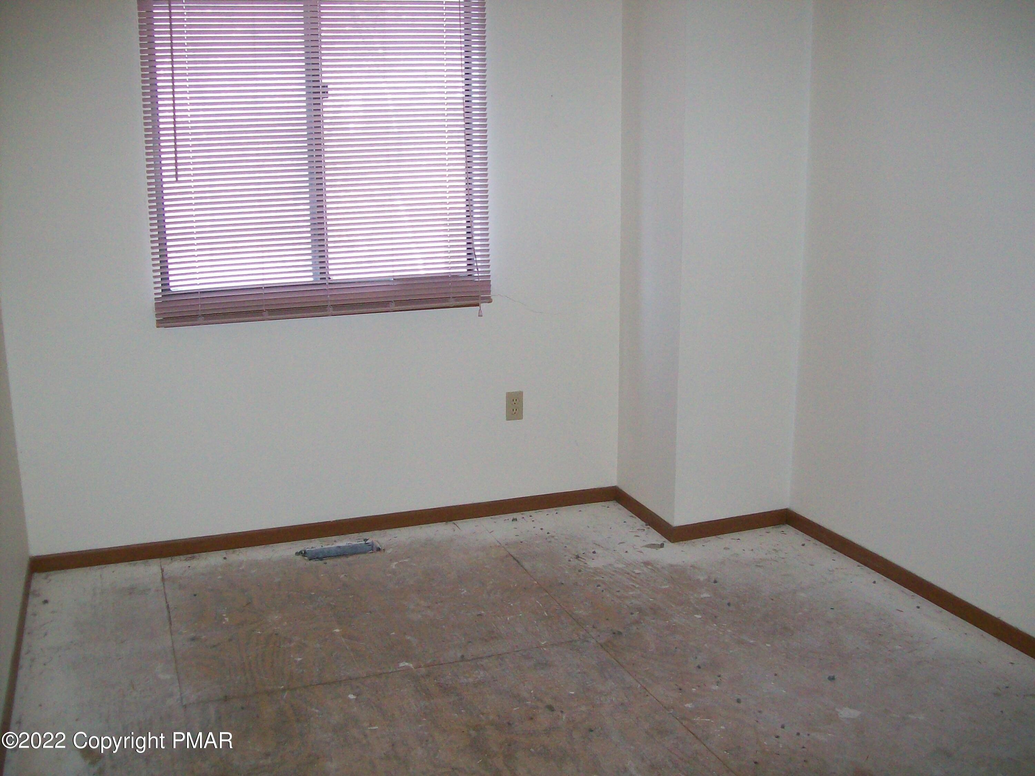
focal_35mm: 36
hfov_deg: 51.4
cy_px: 388
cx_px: 518
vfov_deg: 39.7
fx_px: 1076
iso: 200
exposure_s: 1/64
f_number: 2.7
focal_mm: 6
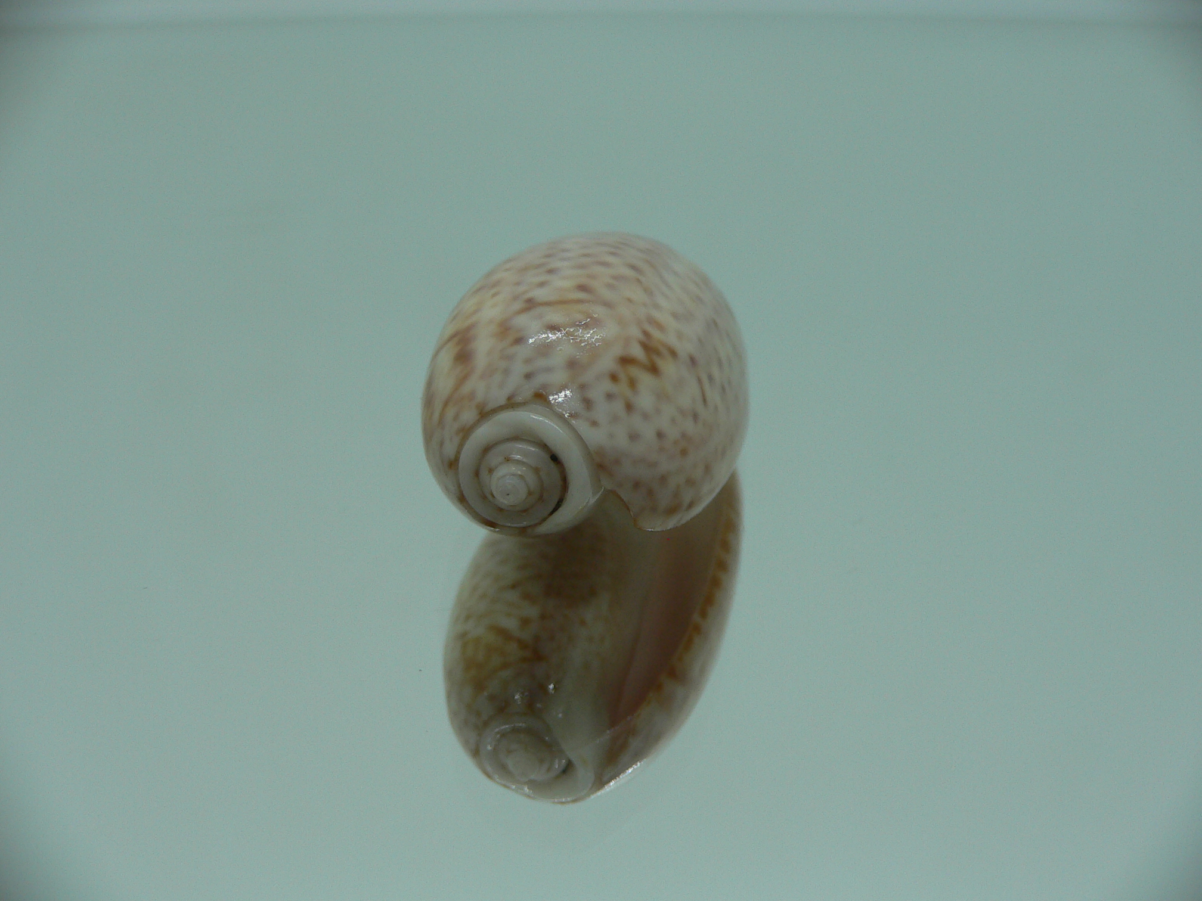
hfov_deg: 52.6
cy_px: 450
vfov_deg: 40.7
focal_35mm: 35
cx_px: 601
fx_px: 1215
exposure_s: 1/60
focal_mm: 4.6
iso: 80
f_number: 2.8
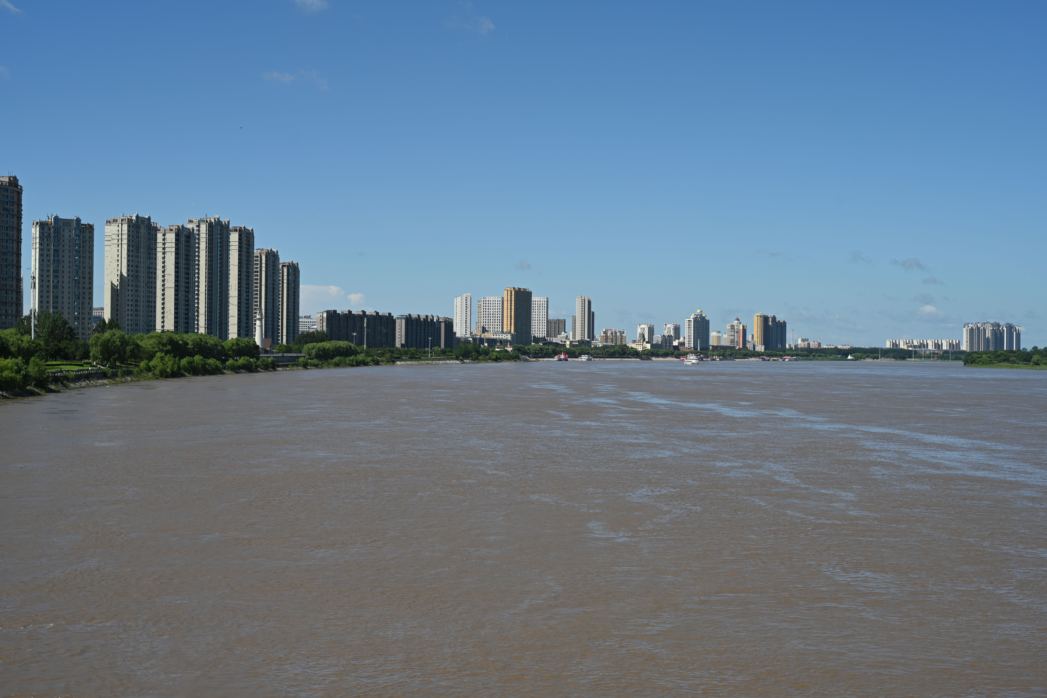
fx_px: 1280
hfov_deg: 44.5
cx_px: 524
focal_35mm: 44
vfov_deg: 30.5
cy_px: 349
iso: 100
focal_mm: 44
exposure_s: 1/500
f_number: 8
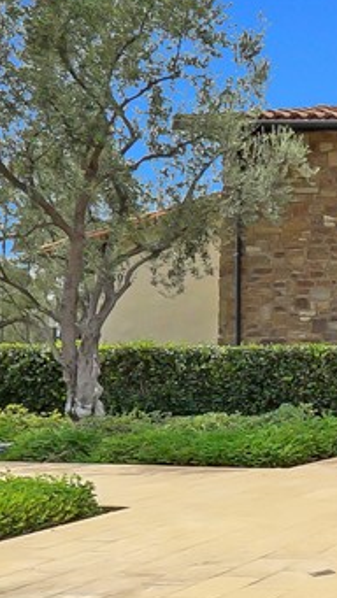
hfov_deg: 15.3
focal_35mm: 50
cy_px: 328
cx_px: 782
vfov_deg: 41.3
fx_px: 794
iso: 800
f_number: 11
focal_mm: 10
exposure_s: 1/1600
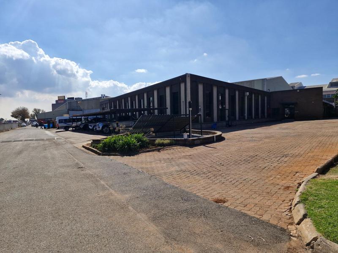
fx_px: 225
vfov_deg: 58.9
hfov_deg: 73.9
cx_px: 169
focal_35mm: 23
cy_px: 126
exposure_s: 1/2736
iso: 50
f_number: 1.8
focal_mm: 5.54
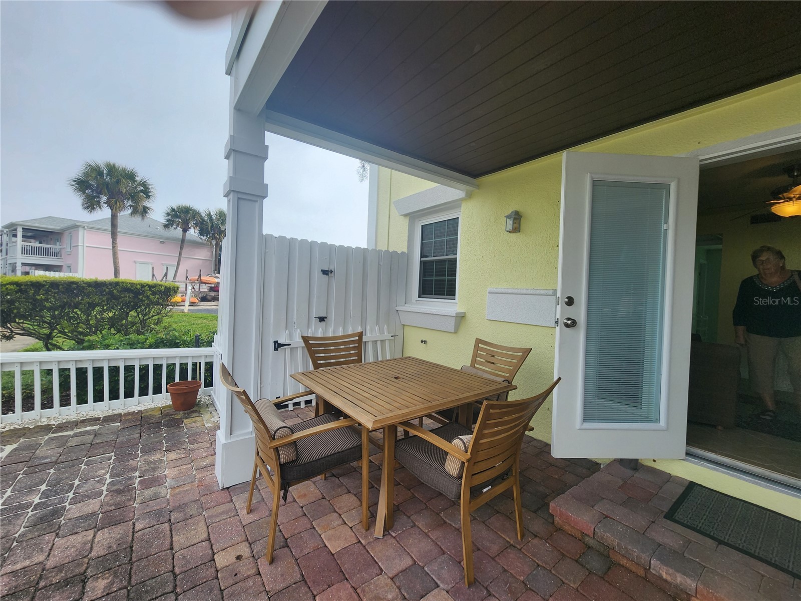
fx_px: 301
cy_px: 300
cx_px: 400
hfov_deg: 106.2
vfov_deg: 89.9
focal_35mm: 13
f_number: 2.2
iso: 50
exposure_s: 1/1129
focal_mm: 2.2
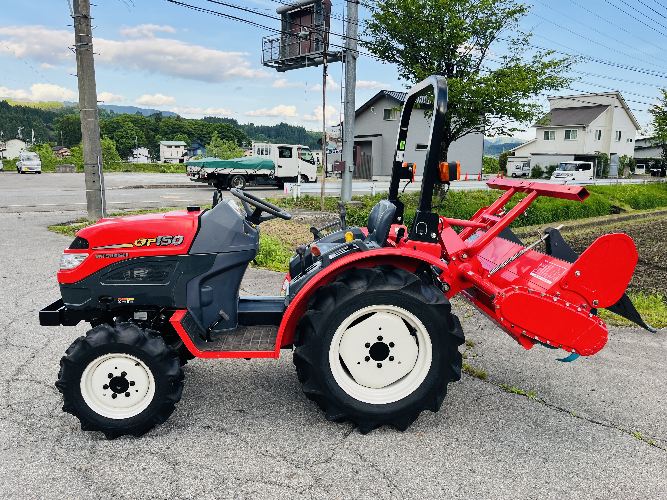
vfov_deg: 53.1
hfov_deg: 67.3
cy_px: 250
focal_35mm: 26
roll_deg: -0.6
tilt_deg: -10.8
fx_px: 501
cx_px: 334
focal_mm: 5.1
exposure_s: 1/483
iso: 50
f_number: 1.6
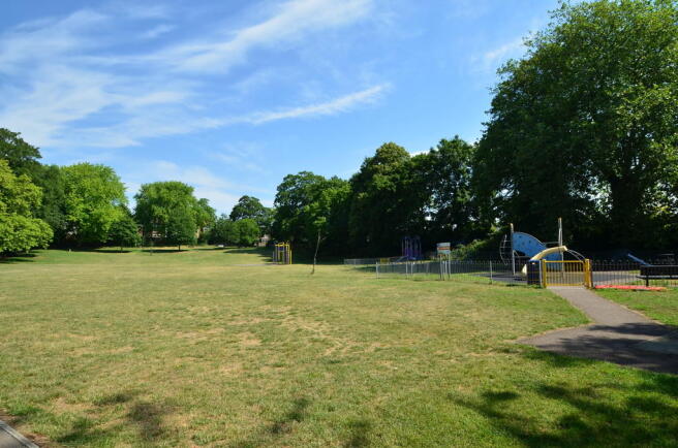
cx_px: 339
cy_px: 224
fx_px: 366
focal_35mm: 20
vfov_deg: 62.9
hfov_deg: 85.6
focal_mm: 13
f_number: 11
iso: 200
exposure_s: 1/400
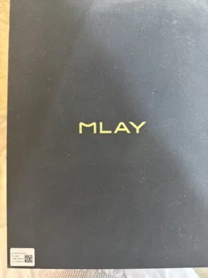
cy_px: 139
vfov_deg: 71.6
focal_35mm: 24
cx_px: 104
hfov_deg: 56.8
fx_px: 192
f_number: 1.78
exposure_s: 1/33
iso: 800
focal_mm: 6.76
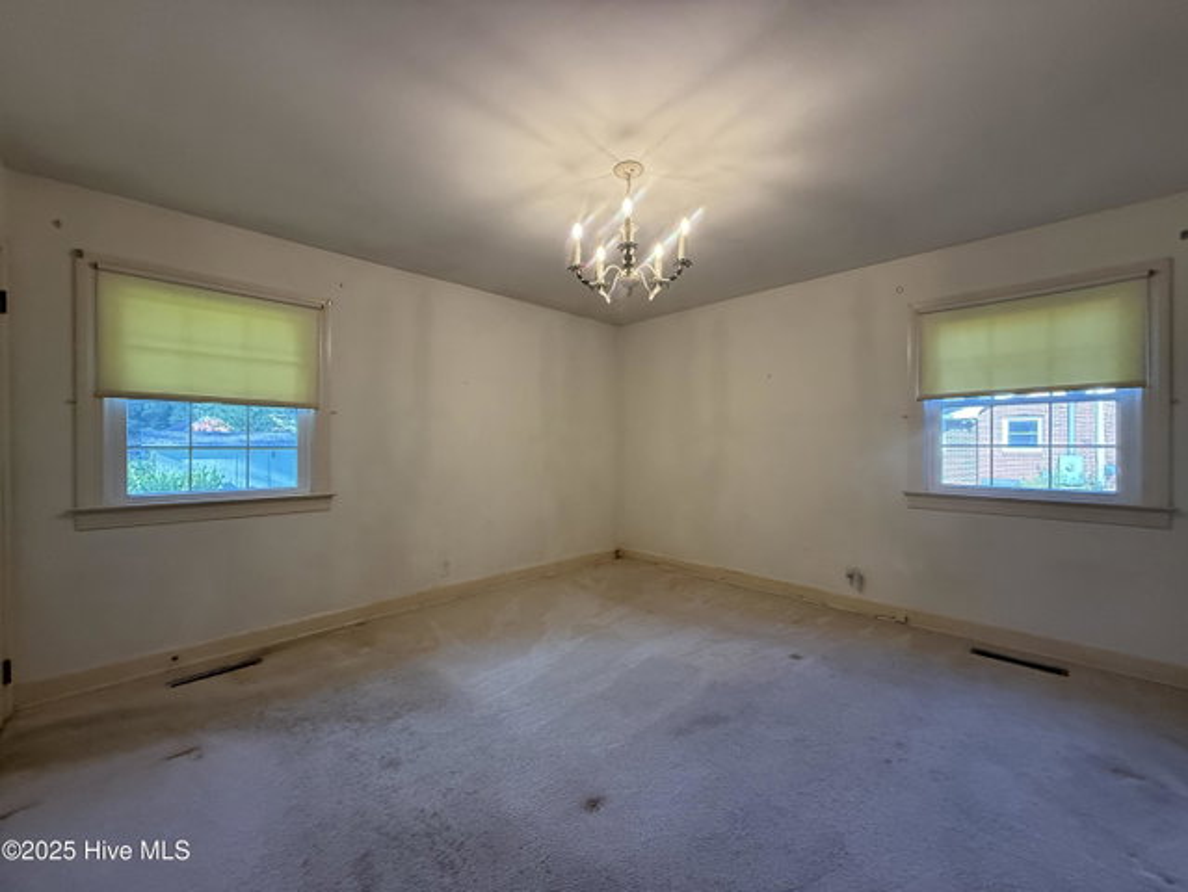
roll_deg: -0.2
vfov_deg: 85.7
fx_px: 481
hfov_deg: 102.0
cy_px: 446
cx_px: 594
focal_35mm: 14
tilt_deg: +0.3
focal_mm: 2.22
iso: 400
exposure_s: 1/120
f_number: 2.2
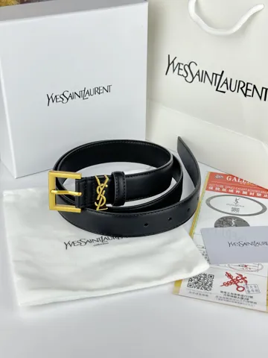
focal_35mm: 48
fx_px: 495
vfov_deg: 39.7
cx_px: 134
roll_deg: -0.3
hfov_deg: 30.3
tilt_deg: -30.8
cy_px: 179
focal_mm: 6.76
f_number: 1.78
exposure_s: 1/100
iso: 64
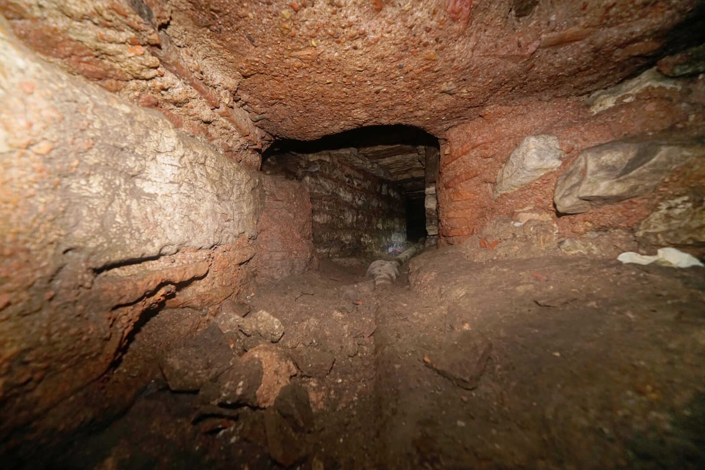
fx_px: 235
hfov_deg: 112.6
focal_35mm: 12
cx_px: 352
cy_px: 235
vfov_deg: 90.0
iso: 1600
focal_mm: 12
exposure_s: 1/60
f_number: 4
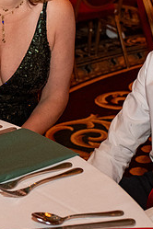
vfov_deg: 20.7
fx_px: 625
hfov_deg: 14.0
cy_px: 57
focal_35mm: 98
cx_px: 88
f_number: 3.2
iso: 2500
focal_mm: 27.7
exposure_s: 1/125
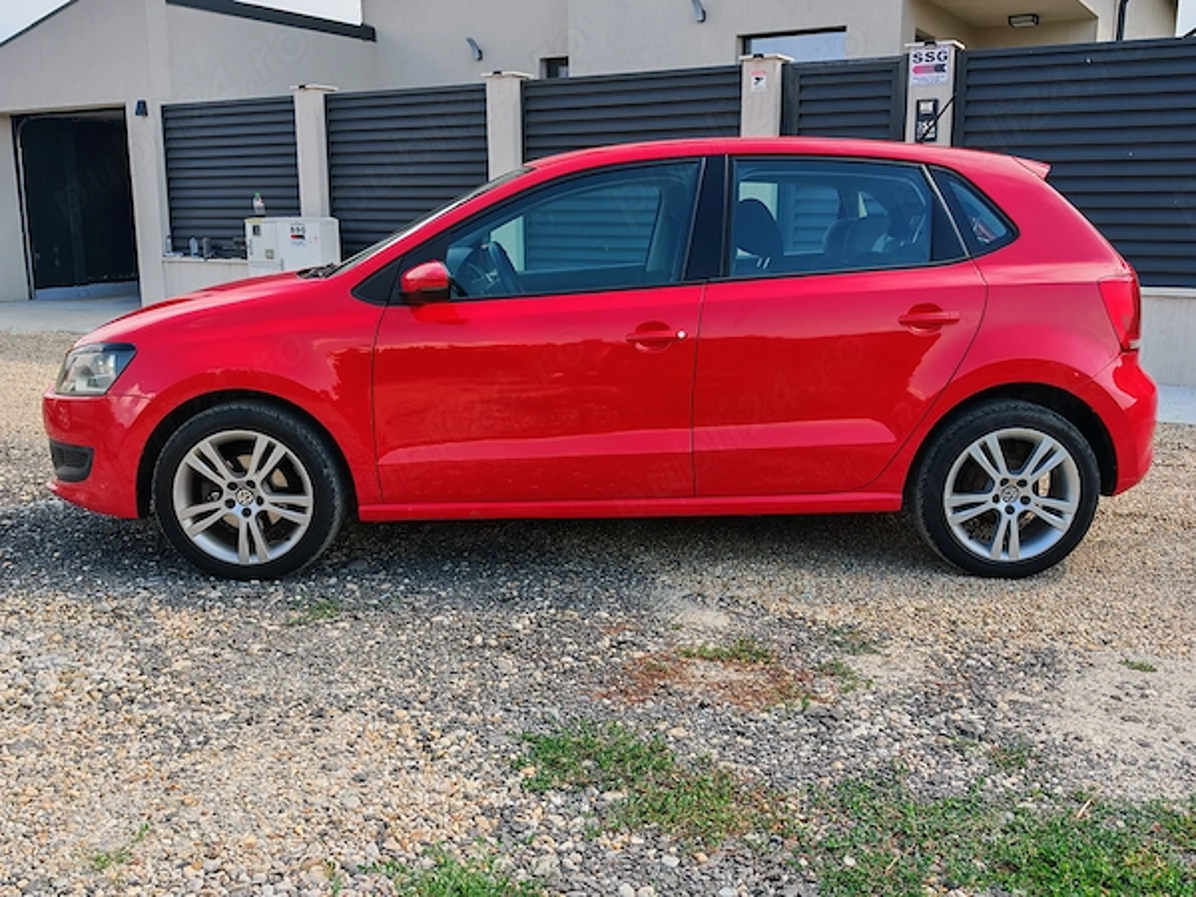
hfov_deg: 58.4
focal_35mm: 31
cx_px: 598
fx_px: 1071
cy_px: 448
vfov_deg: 45.4
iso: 100
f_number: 2
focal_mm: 6.83
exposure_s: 1/2100
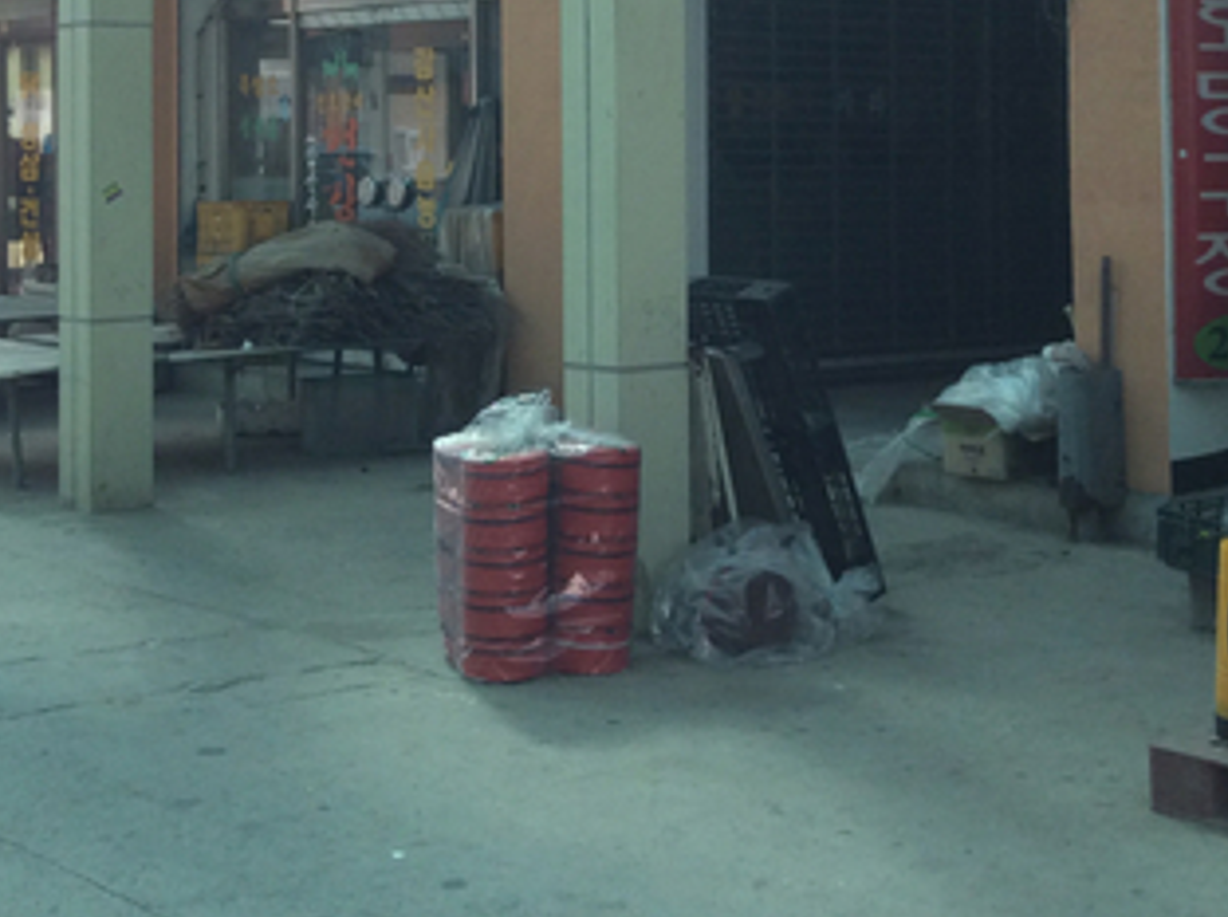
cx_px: 636
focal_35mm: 74
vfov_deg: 19.5
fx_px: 2621
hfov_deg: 26.4
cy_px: 91
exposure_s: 1/183
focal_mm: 3.3
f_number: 2.4
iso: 32
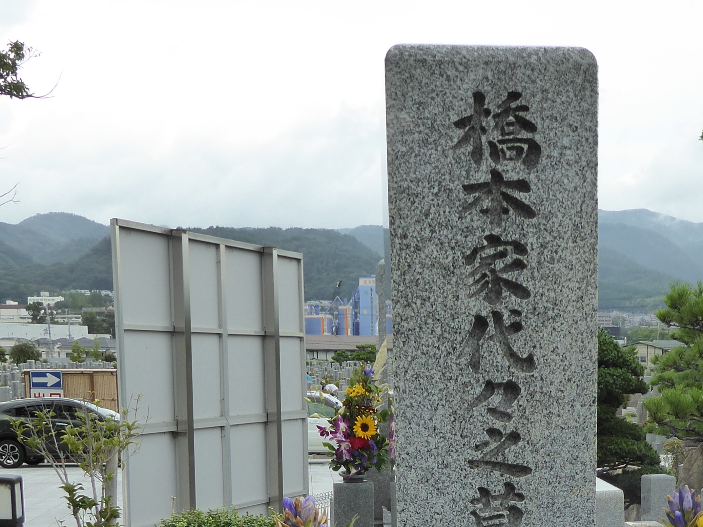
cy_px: 580
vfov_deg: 23.3
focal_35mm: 59
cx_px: 484
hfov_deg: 32.4
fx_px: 1198
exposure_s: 1/640
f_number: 3.5
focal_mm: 4.3
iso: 200
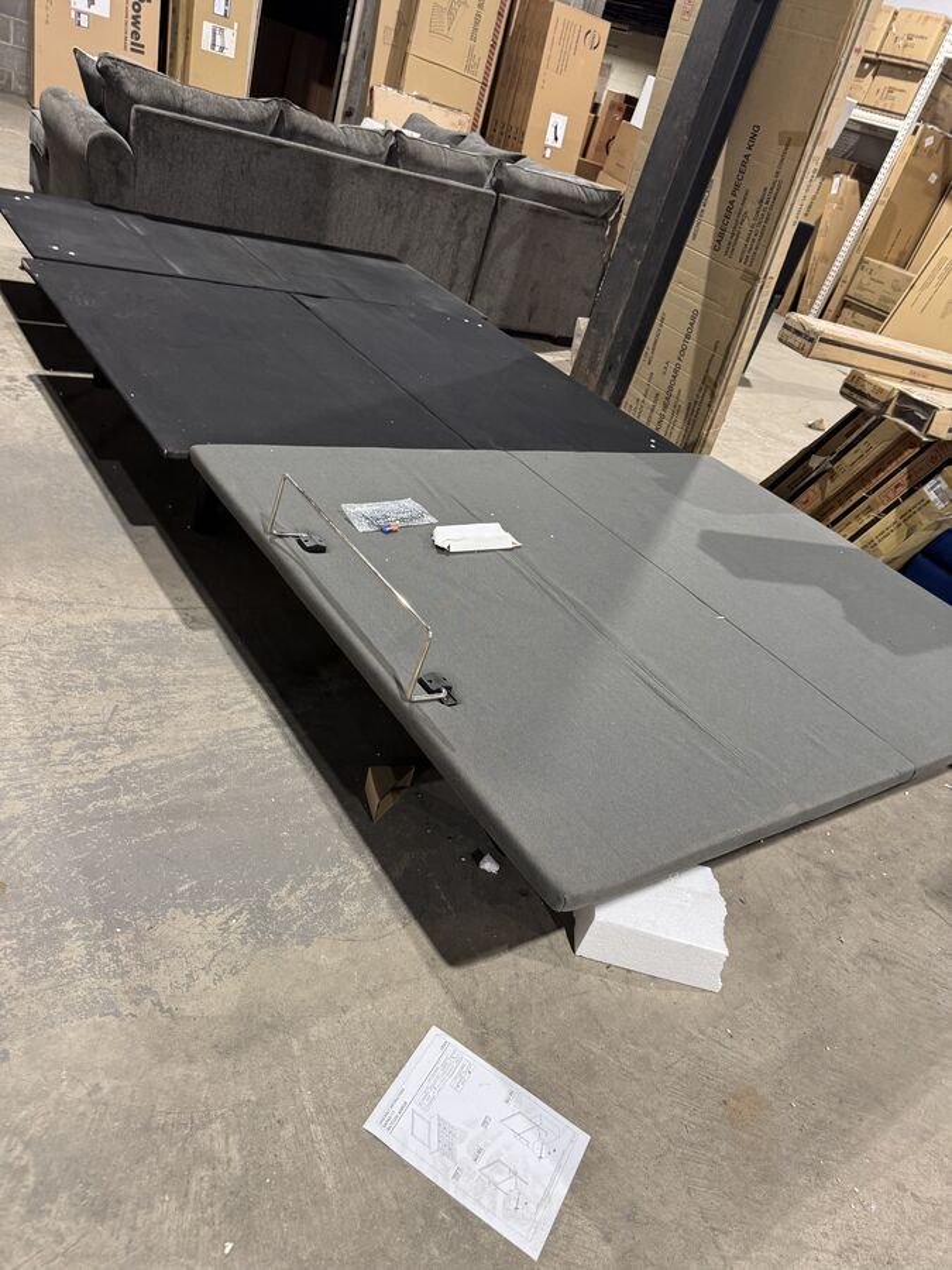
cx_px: 476
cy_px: 635
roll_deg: -18.8
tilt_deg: -31.9
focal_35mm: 24
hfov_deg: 56.8
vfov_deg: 71.6
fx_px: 880
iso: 320
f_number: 1.78
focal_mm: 6.76
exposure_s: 1/60
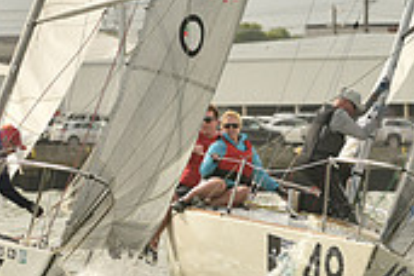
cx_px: 225
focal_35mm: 748
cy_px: 16
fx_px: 8601
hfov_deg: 2.8
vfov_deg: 1.8
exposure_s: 1/1250
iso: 320
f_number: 7.1
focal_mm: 220
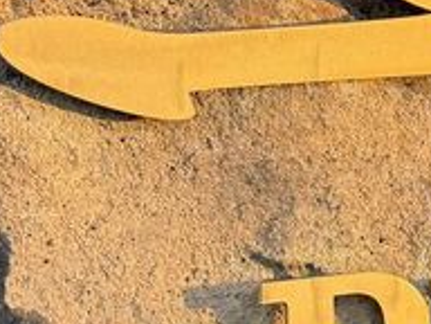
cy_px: 182
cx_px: 963
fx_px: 1594
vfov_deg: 11.6
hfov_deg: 12.7
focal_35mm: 128
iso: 100
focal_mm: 6.76
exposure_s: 1/315
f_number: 1.78
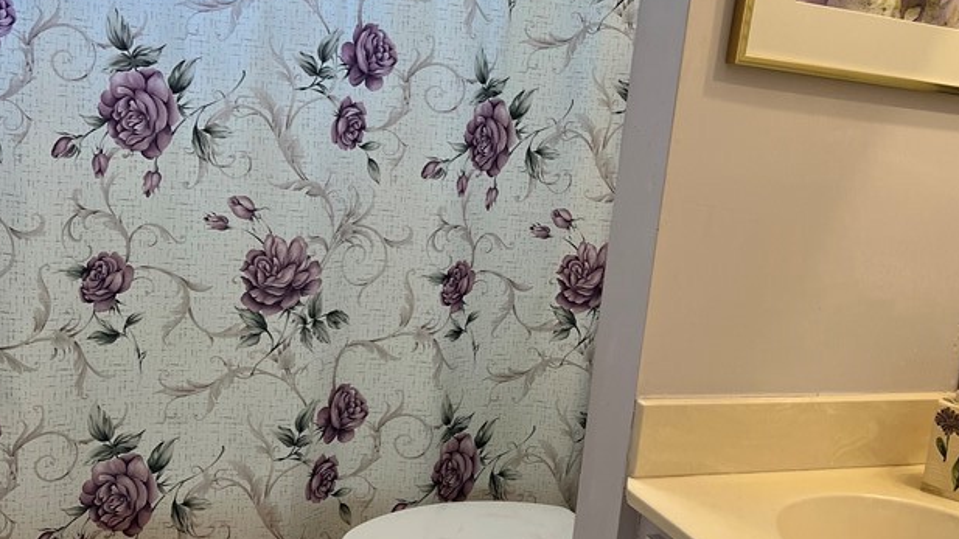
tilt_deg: -6.7
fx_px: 1195
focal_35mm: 47
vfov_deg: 25.4
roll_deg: -7.6
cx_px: 547
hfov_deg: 43.6
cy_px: 275
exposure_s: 1/120
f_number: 1.5
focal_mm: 5.7
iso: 80
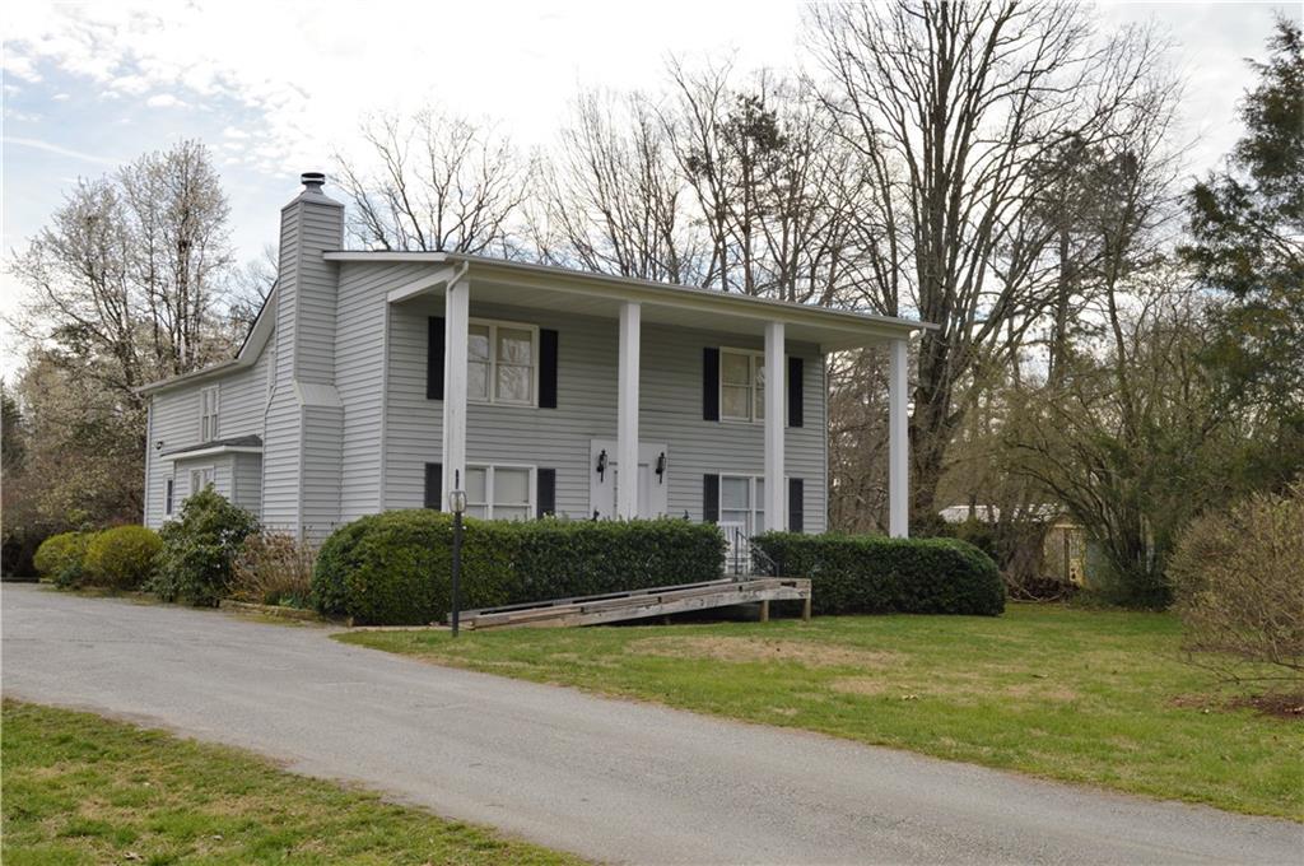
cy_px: 433
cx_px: 652
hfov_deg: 55.2
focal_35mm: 34
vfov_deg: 38.3
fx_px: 1248
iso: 100
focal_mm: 23
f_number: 10
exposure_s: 1/200
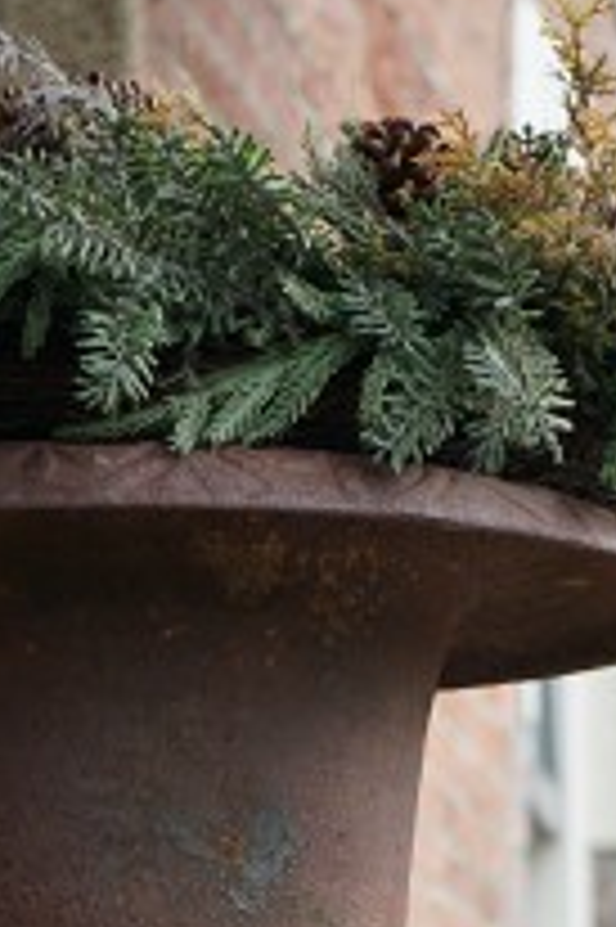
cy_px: 1152
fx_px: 4499
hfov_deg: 7.8
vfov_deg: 11.5
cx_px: 207
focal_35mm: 175
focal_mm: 60
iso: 200
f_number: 5
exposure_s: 1/160
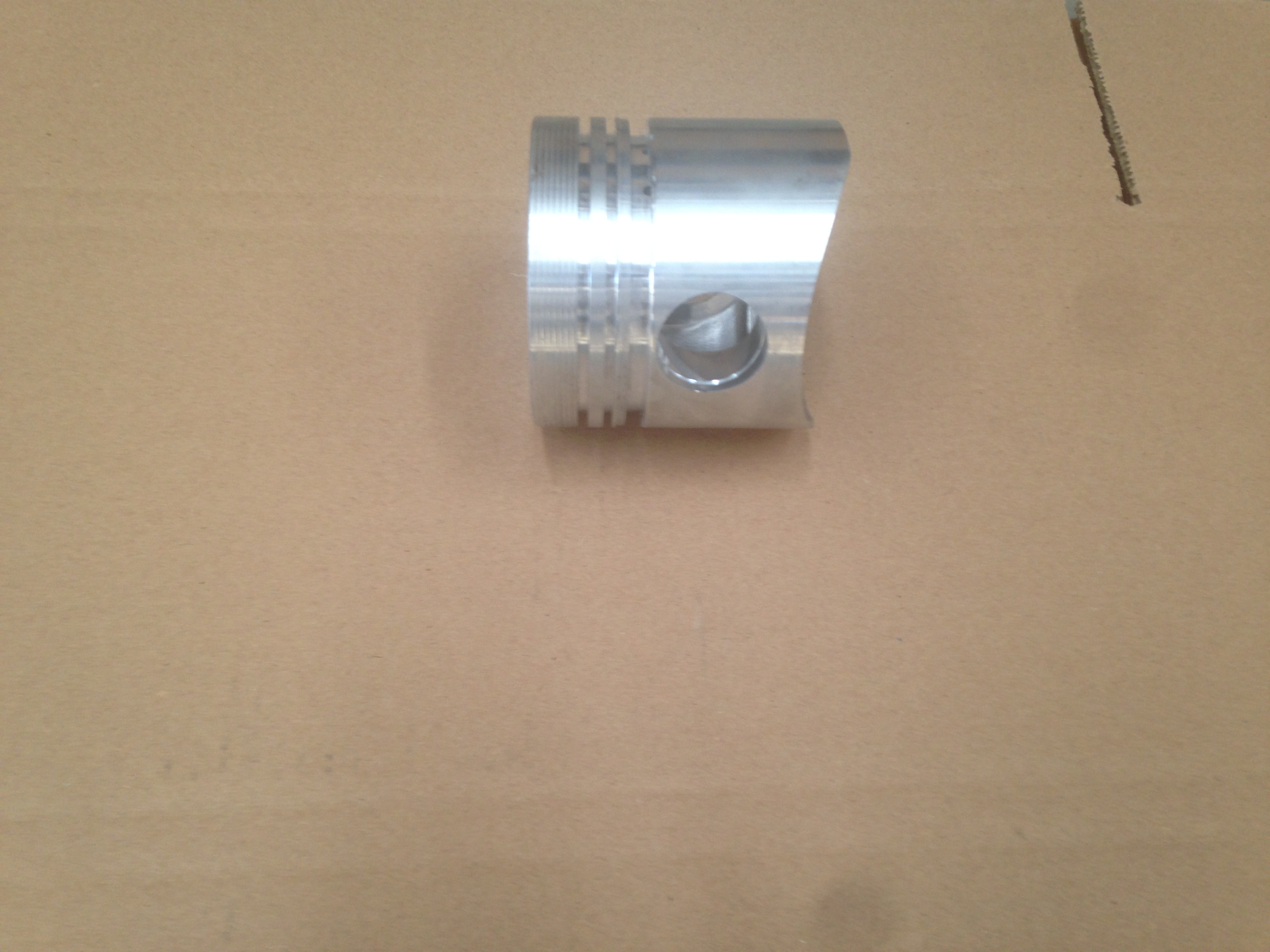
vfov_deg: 42.9
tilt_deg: -61.7
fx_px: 1211
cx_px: 635
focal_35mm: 33
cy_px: 476
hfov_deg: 55.4
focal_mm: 4.12
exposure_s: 1/20
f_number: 2.4
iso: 50
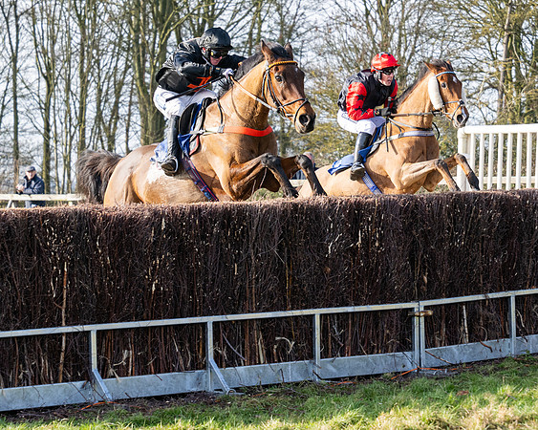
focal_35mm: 126
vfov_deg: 12.3
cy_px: 217
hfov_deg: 15.3
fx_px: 2001
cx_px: 254
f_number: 4
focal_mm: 70
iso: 400
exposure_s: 1/1250
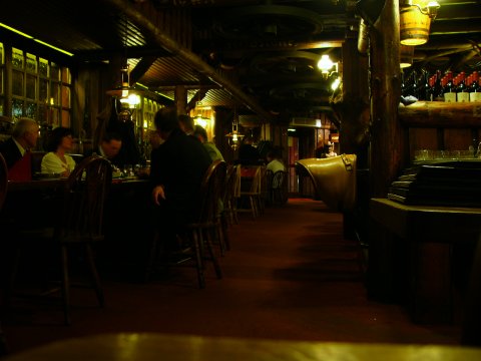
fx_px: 500
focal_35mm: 36
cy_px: 180
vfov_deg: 39.7
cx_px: 240
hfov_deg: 51.4
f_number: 3.3
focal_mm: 6
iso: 50
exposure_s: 2
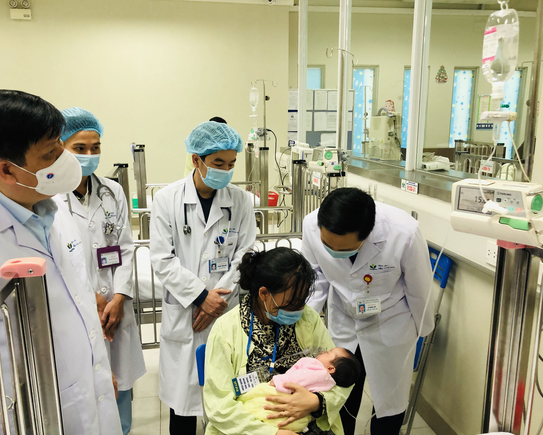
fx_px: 514
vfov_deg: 45.8
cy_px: 236
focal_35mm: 32
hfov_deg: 55.6
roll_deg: +0.6
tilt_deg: -13.5
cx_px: 260
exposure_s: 1/25
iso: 40
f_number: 1.8
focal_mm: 4
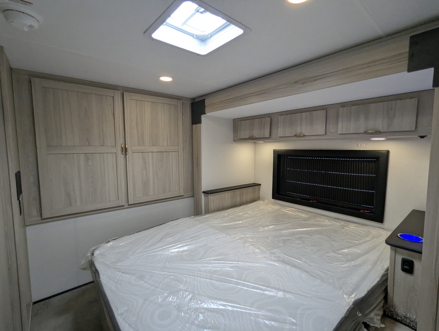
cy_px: 166
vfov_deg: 78.2
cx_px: 220
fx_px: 203
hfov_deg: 94.4
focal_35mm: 16
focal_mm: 2.35
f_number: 2.2
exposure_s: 1/253
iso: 192
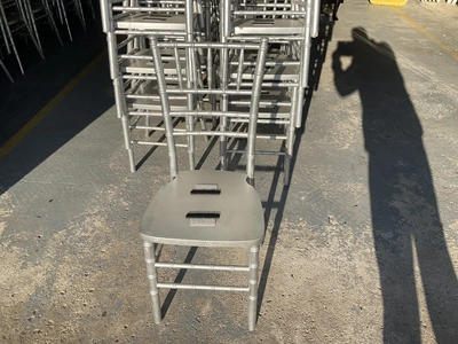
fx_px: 384
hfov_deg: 61.7
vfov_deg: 48.2
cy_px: 172
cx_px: 229
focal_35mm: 29
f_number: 1.8
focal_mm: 3
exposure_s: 1/1534
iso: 25
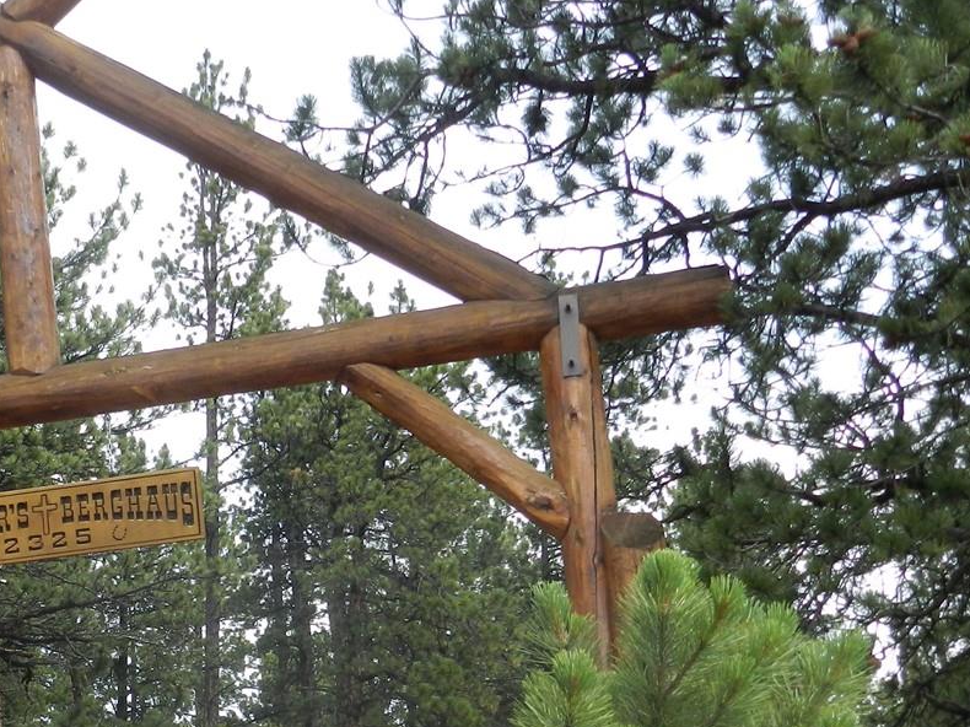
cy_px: 675
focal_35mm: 77
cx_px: 95
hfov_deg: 24.6
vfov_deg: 18.8
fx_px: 2157
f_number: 4
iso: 160
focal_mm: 6.7
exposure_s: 1/320
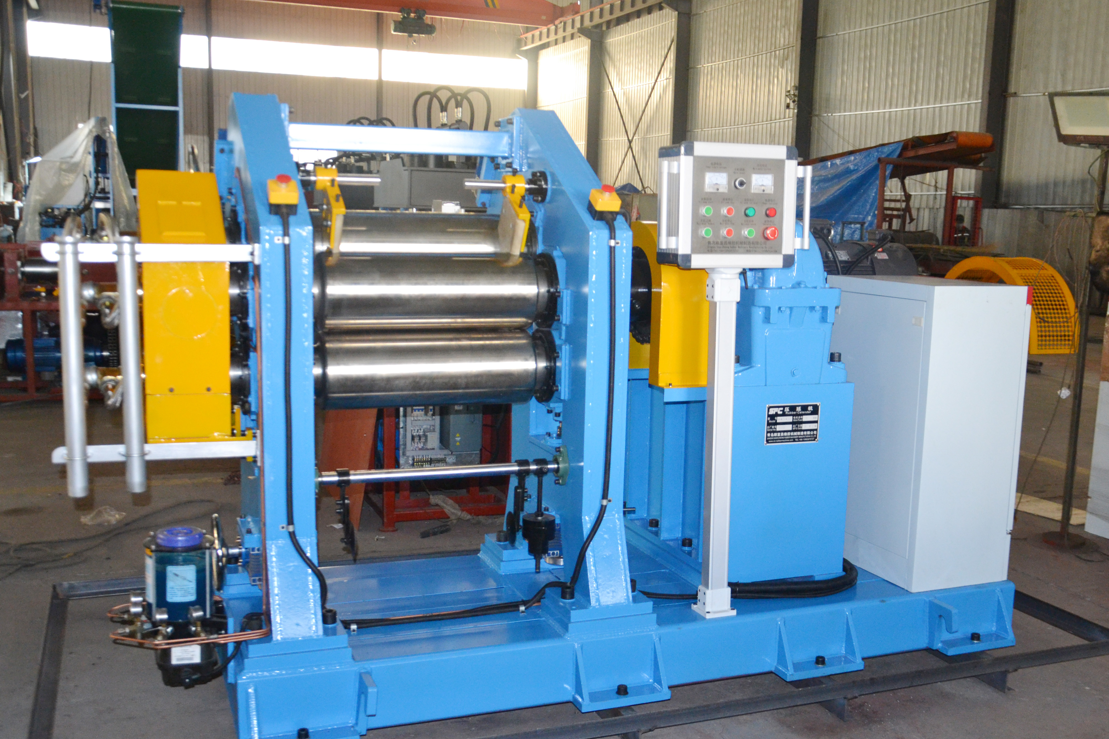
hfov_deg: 50.7
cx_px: 587
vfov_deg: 35.0
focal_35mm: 38
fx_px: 1171
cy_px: 402
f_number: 3.8
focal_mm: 22
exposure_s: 1/60
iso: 1250
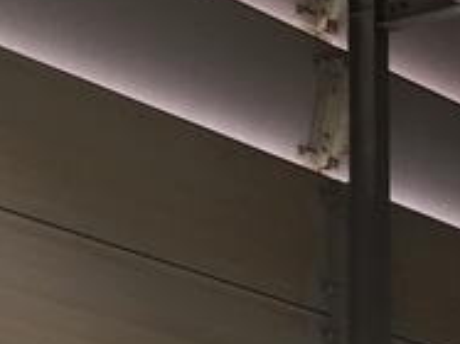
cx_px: 686
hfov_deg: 10.3
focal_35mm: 186
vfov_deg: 7.3
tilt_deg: -1.3
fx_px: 2470
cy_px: 951
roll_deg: +0.0
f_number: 2.2
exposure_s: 1/40
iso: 25
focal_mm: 4.15
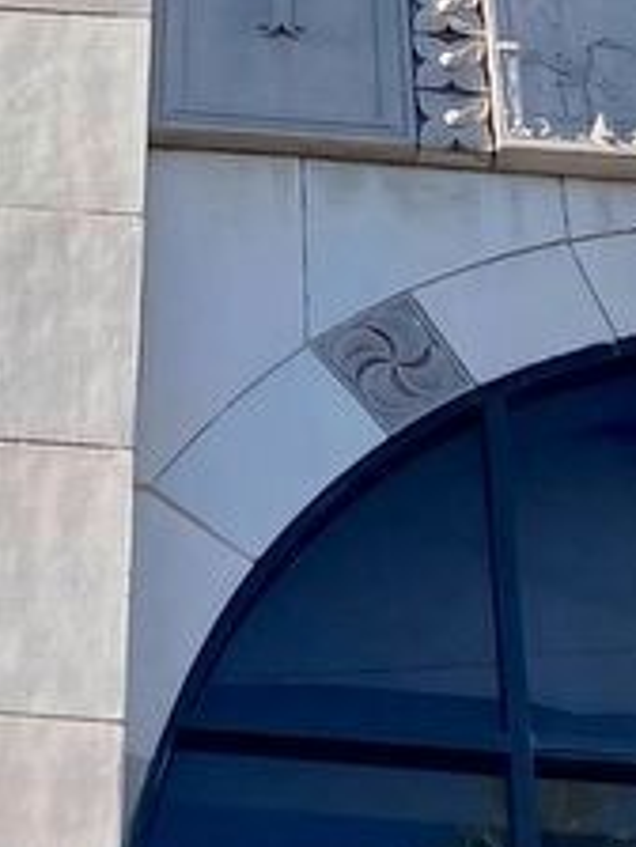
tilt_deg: +49.4
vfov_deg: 18.1
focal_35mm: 100
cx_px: 42
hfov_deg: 14.6
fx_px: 2450
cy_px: -310
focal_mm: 3.99
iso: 20
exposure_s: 1/917
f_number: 1.8
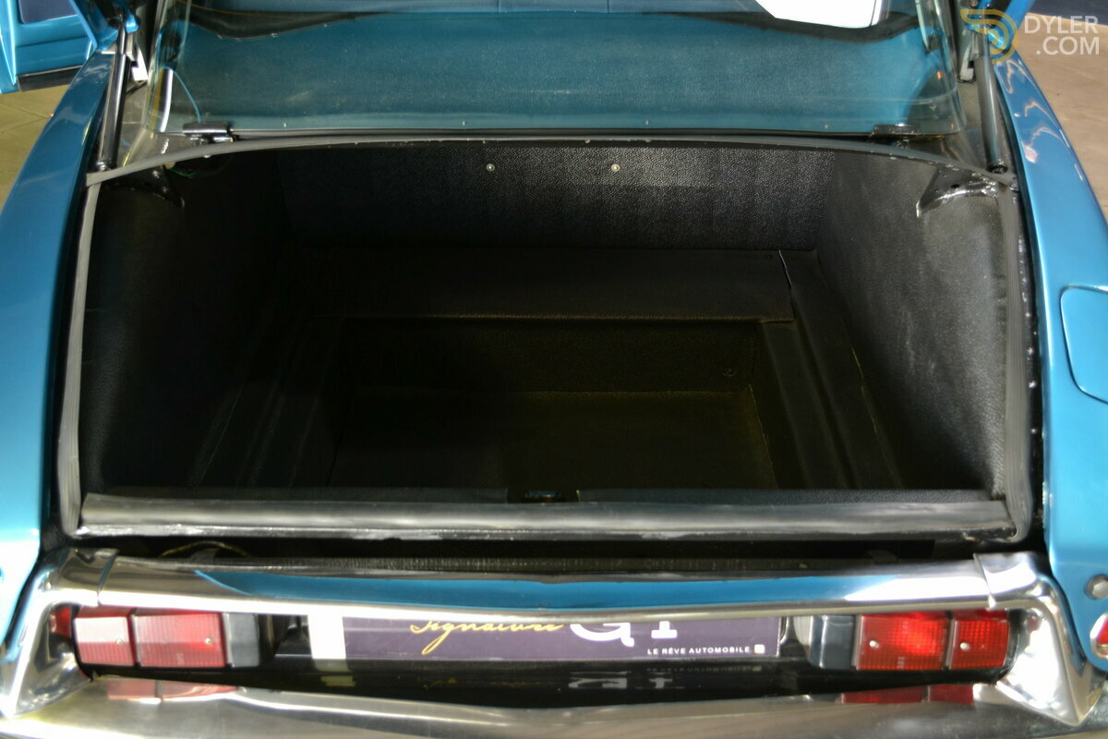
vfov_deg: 36.9
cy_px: 370
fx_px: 1108
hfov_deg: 53.1
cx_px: 554
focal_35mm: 36
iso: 400
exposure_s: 1/15
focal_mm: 24
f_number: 4
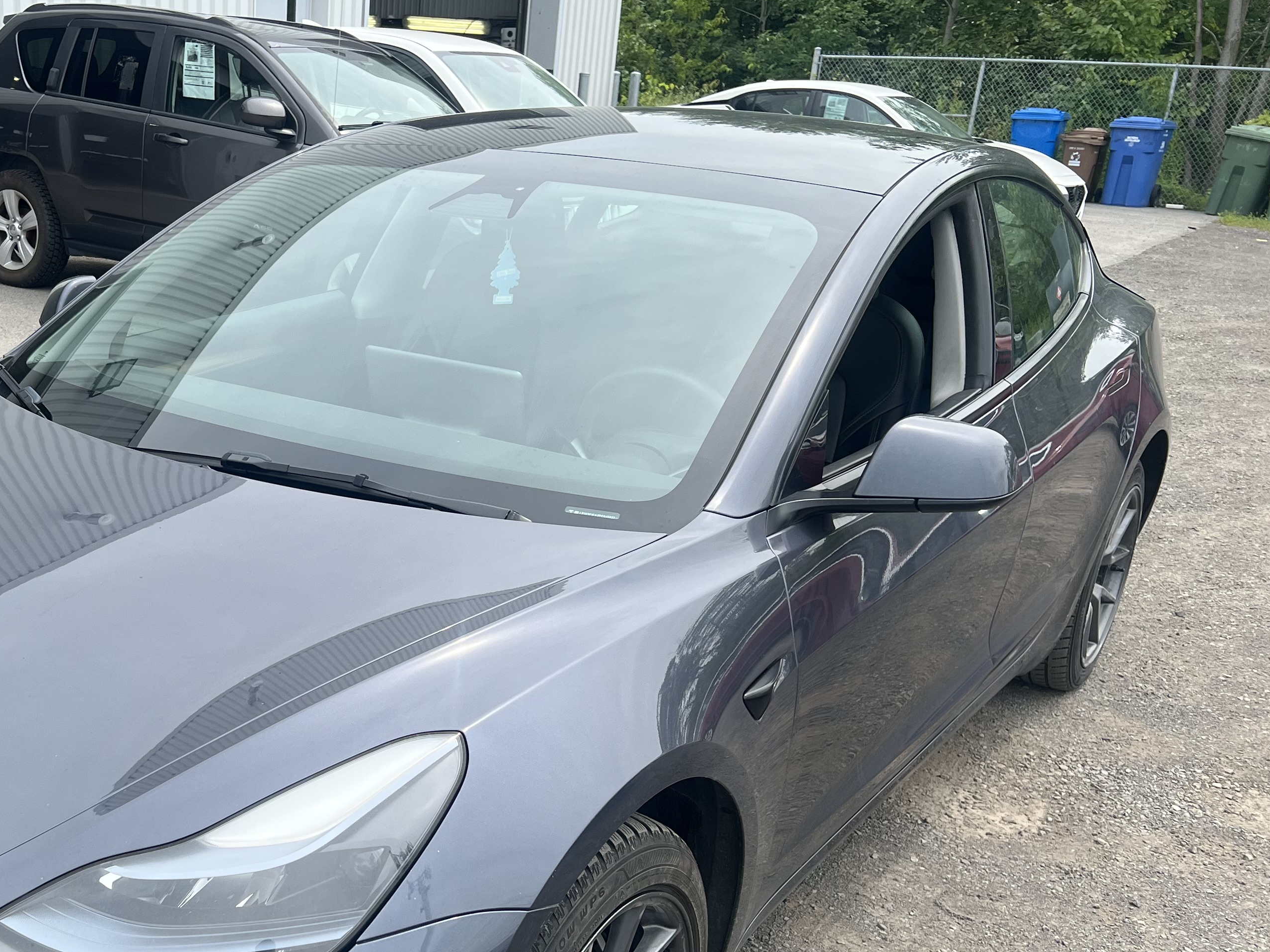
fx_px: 1504
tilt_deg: -21.3
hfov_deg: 44.2
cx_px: 306
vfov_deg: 34.6
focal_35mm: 41
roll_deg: -3.1
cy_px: 681
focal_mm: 5.7
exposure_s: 1/2008
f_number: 1.5
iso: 50
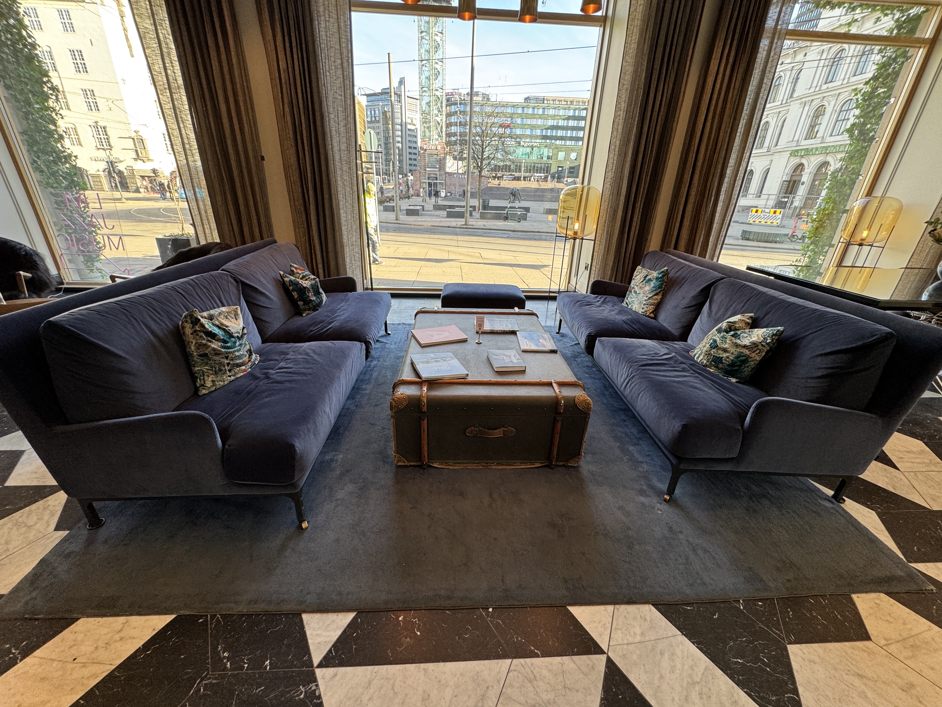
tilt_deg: -24.3
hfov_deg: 102.1
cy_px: 354
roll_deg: -1.9
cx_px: 471
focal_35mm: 14
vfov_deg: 85.7
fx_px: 381
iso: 100
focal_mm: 2.22
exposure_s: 1/101
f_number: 2.2
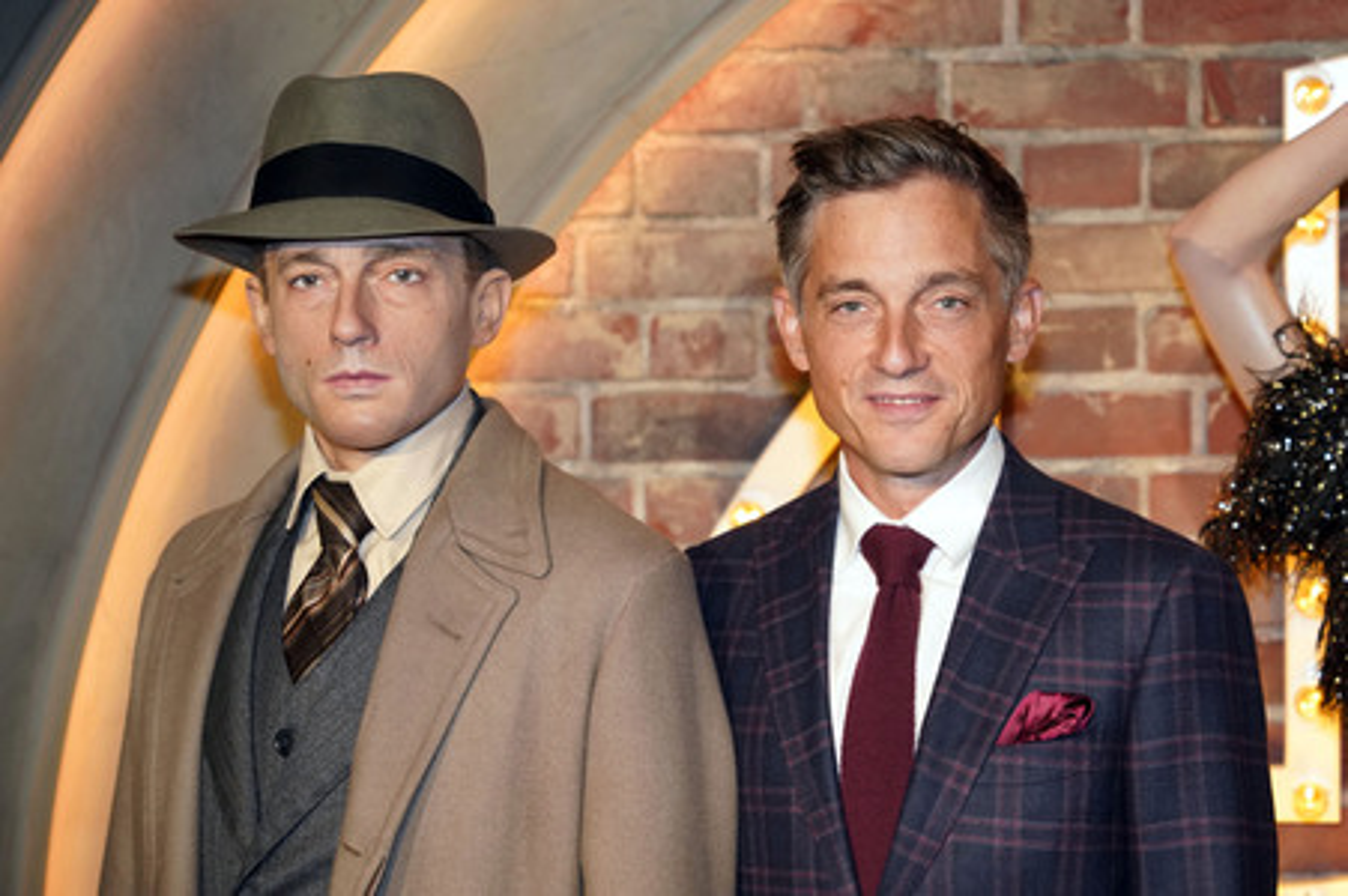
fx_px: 3068
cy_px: 448
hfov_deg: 24.8
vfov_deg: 16.6
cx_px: 674
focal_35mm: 82
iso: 2000
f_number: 4.5
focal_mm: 82
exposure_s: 1/100
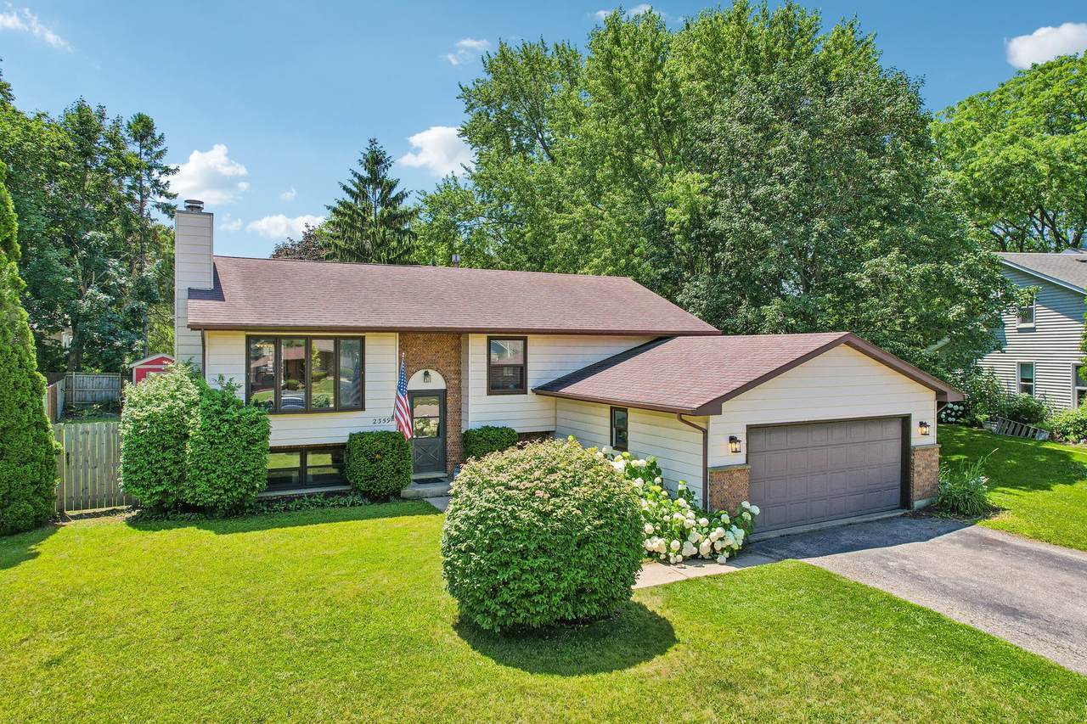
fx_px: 664
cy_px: 362
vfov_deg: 57.2
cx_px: 544
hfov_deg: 78.6
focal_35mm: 22
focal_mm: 8.4
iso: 100
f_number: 2.8
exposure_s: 1/1250
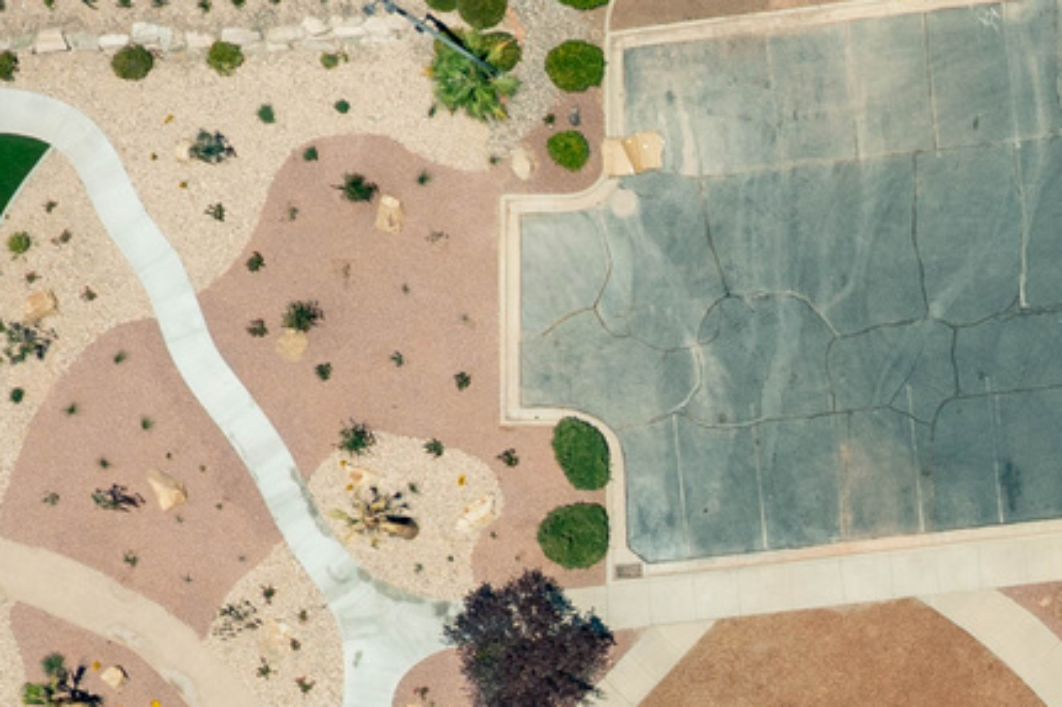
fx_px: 3922
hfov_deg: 14.3
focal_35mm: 133
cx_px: 1653
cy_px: 971
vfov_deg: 10.1
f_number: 5
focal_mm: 10.26
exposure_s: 1/320
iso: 100
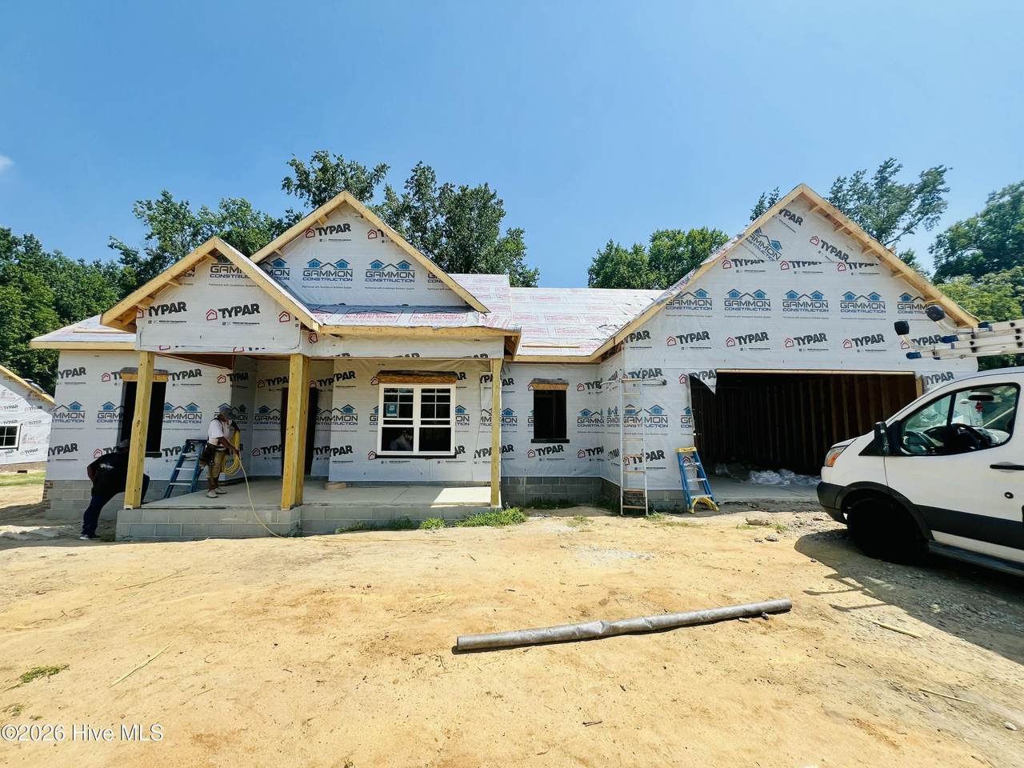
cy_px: 384
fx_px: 385
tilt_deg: +7.1
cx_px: 512
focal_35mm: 13
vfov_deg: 89.9
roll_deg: -1.0
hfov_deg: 106.2
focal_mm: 1.57
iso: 32
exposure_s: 1/1623
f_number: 1.8
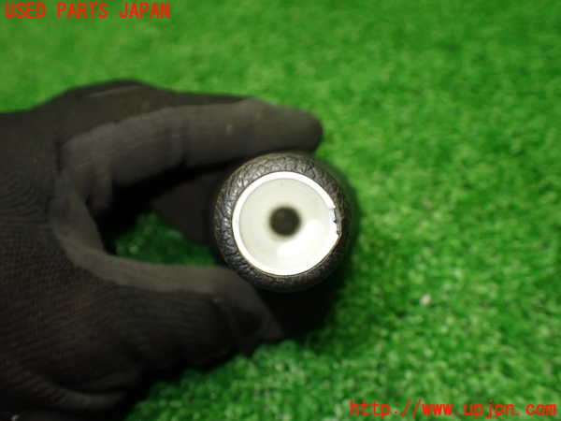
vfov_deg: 46.8
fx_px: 486
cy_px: 210
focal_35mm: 30
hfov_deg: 60.0
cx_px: 280
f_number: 2.3
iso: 400
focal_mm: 5.4
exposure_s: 1/125
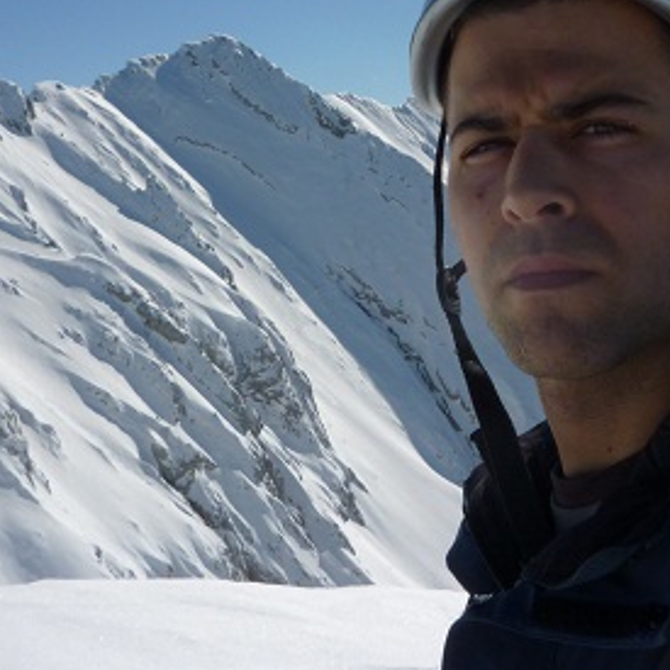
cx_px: 441
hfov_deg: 30.4
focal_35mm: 56
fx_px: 1226
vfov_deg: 30.5
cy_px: 280
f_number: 7.1
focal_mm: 5.2
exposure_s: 1/640
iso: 80
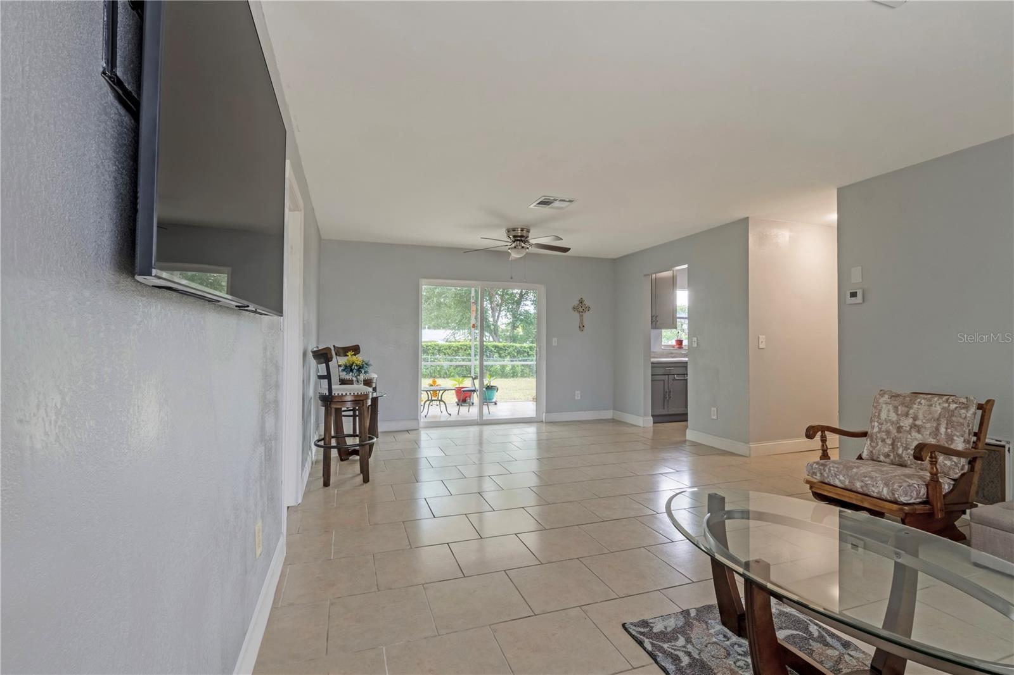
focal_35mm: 16
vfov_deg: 72.0
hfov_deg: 95.0
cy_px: 338
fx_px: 465
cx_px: 507
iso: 250
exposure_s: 1/250
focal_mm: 11
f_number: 9
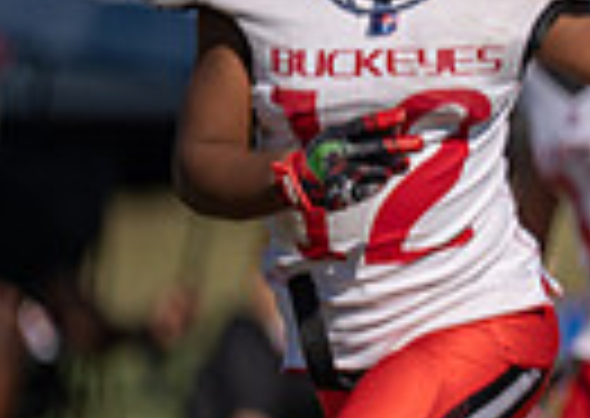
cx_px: 1438
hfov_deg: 1.7
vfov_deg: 1.2
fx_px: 19381
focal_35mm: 1159
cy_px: 132
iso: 125
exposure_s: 1/4000
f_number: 2.8
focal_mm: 200
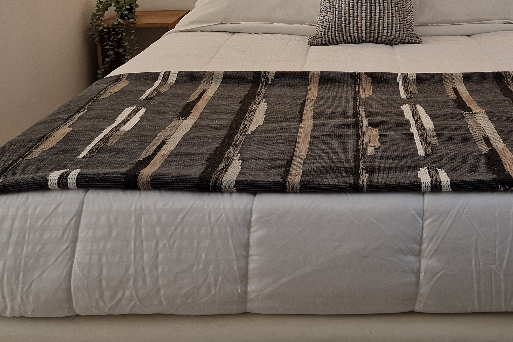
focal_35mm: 45
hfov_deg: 42.9
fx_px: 641
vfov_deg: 28.4
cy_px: 16
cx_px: 352
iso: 50
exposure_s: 1/51
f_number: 1.8
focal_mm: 6.4
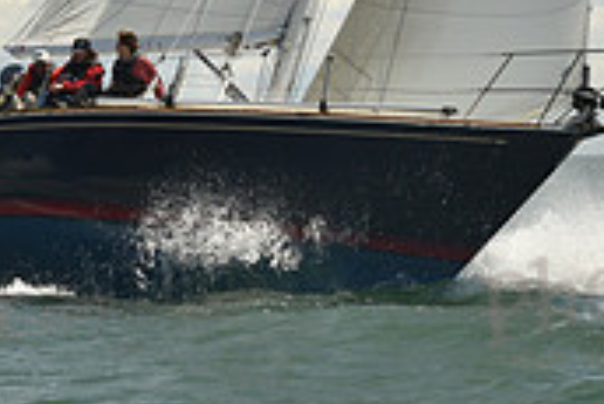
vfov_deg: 5.8
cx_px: 302
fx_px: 3963
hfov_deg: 8.7
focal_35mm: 236
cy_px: 121
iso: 320
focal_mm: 70
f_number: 13
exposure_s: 1/800
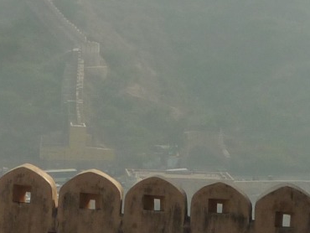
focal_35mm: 149
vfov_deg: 9.8
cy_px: -32
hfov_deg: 13.0
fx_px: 1335
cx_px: -44
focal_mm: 6.8
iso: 160
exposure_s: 1/800
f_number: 5.6
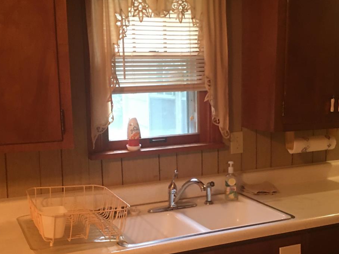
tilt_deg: -4.7
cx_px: 197
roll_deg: -0.3
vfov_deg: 28.5
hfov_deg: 37.4
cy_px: 156
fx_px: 499
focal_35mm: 51
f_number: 2.2
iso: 100
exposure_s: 1/10
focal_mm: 4.15
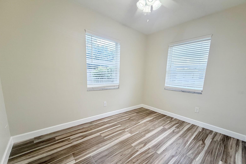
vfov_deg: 77.0
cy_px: 93
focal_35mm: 15
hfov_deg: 100.4
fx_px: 102
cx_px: 126
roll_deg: -1.7
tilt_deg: -10.0
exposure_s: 1/120
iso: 100
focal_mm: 2.22
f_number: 2.2
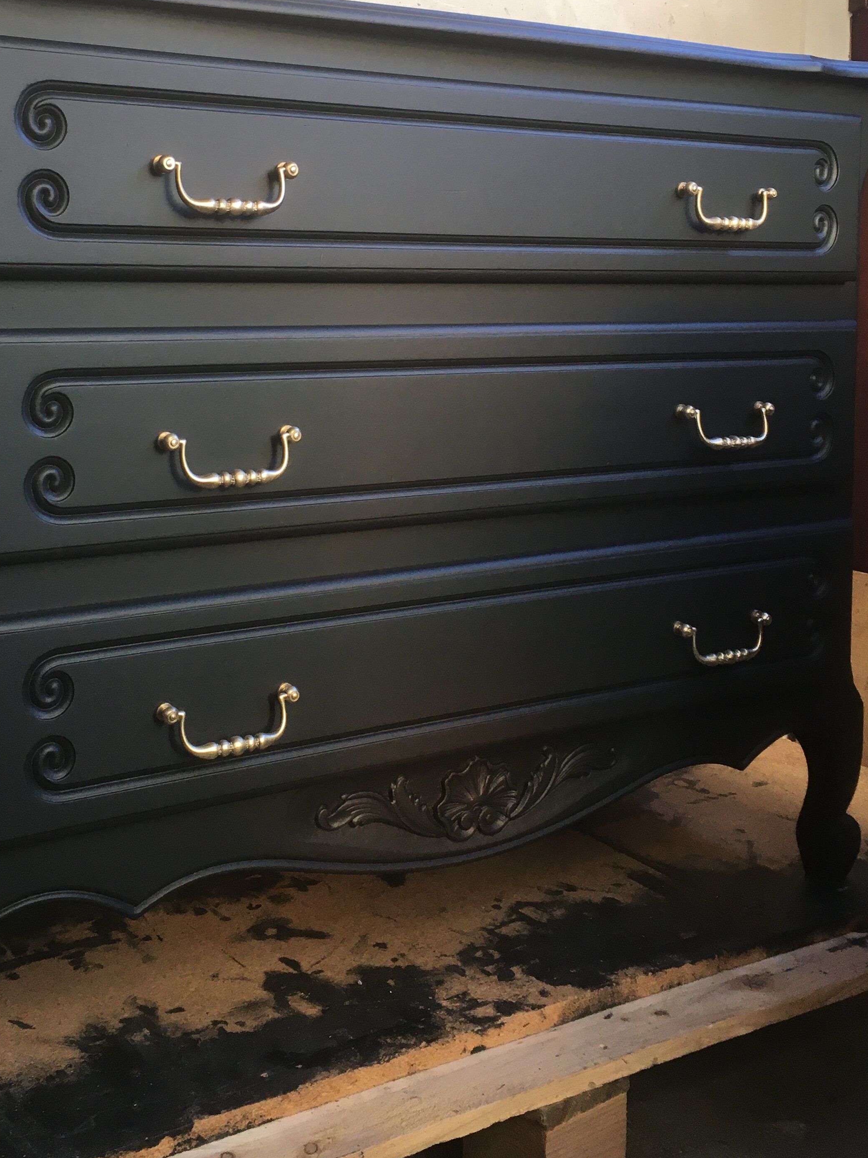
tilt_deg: -3.0
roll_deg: +0.9
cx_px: 323
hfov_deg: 34.2
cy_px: 394
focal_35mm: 42
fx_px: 1404
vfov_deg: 44.2
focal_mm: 4.15
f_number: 2.2
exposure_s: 1/33
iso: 40
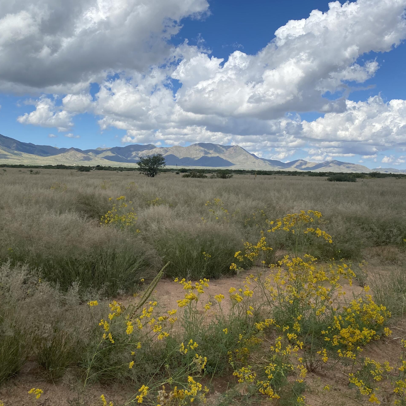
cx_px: 174
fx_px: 478
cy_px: 184
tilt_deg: -2.0
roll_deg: -1.3
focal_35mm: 36
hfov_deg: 45.9
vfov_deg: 46.0
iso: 32
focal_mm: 4.25
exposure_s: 1/4115
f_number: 1.8
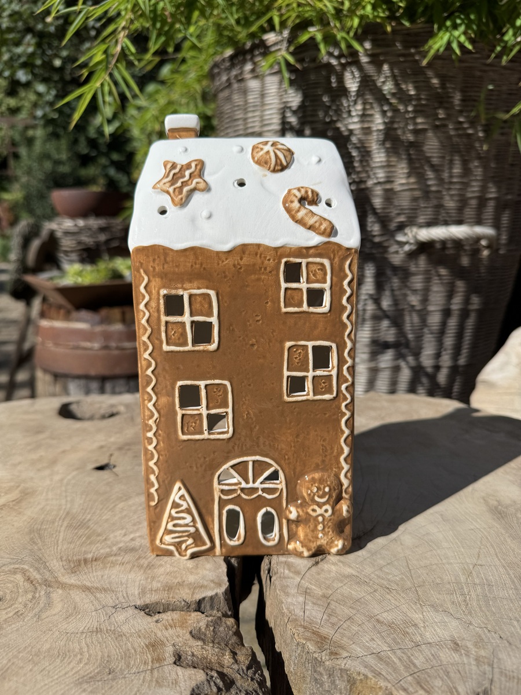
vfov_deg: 71.6
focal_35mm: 24
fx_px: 482
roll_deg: -1.2
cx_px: 260
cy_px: 348
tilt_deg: -13.5
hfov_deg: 56.8
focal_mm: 6.76
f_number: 1.78
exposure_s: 1/6410
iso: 80
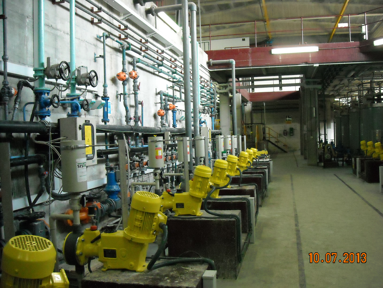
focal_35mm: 35
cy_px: 144
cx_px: 192
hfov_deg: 52.6
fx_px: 387
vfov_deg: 40.7
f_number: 2.8
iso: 800
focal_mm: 5.7
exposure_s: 1/141
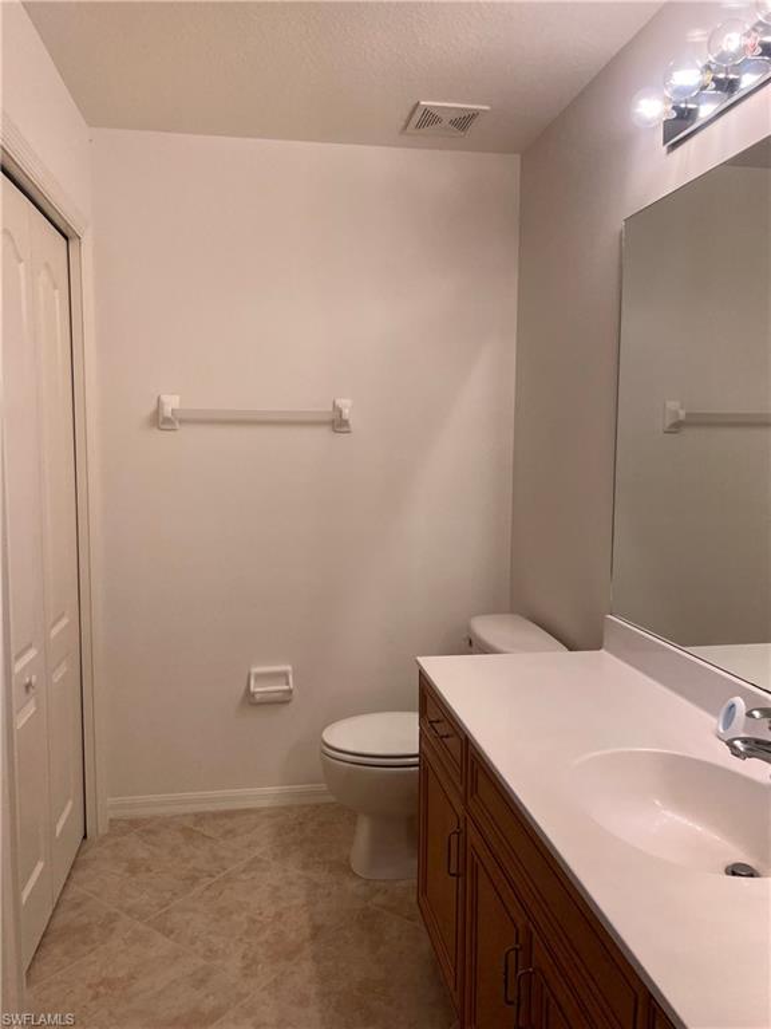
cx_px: 386
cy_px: 514
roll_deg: -0.1
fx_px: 772
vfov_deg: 67.3
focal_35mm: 26
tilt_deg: -2.0
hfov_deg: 53.1
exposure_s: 1/120
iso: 50
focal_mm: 5.7
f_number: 1.5
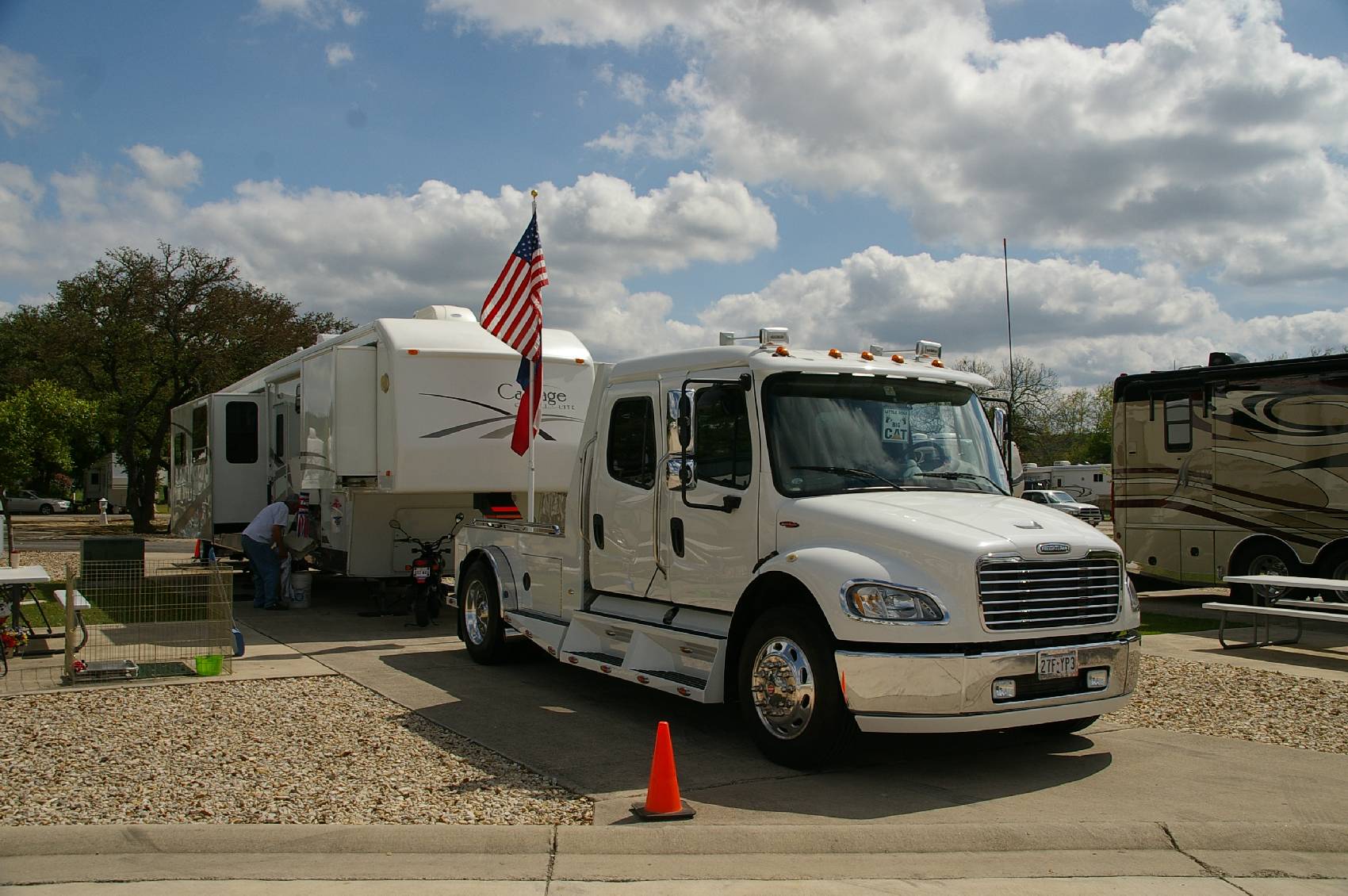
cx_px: 674
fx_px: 2525
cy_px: 448
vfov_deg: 20.1
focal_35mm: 68
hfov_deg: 29.9
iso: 200
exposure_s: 1/350
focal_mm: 45
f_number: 9.5
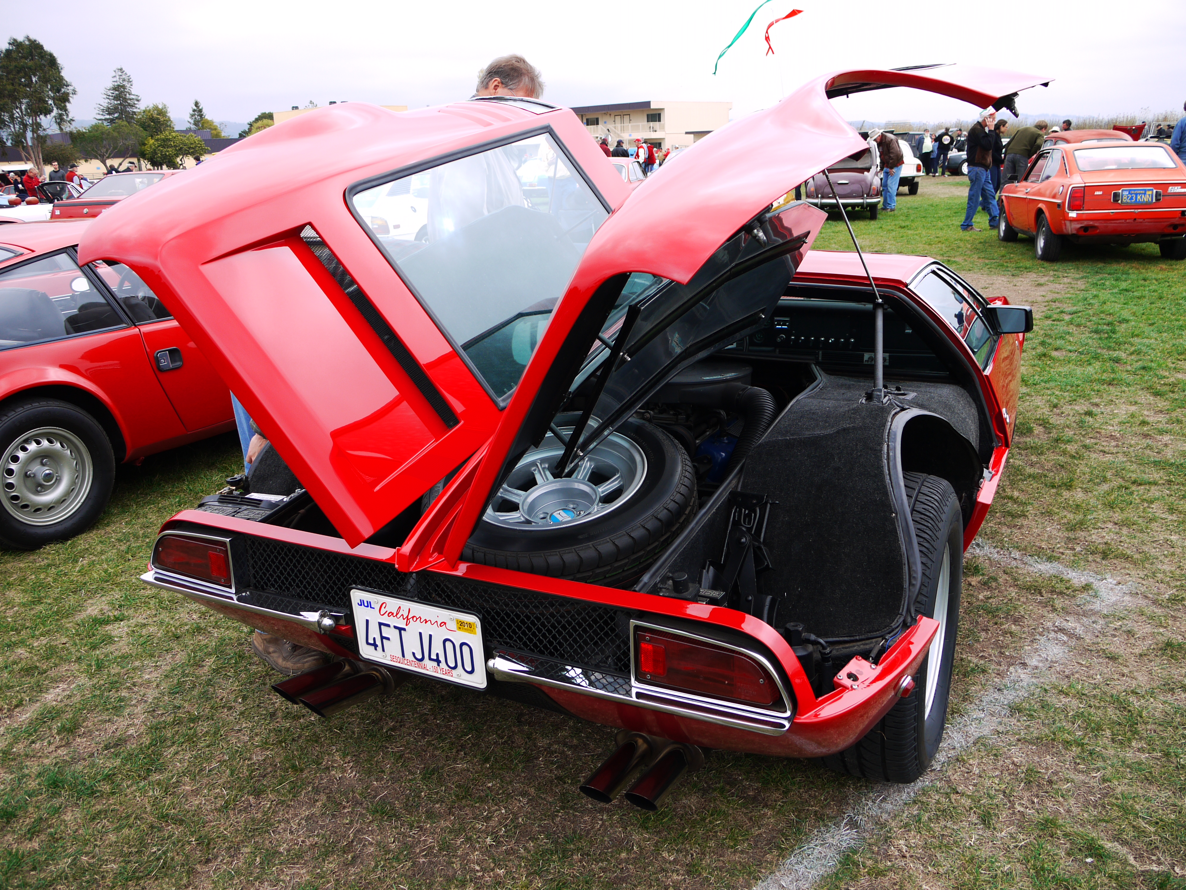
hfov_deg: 63.4
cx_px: 593
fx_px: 959
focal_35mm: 28
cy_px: 445
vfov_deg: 49.7
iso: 100
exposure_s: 1/160
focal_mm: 14
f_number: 4.5
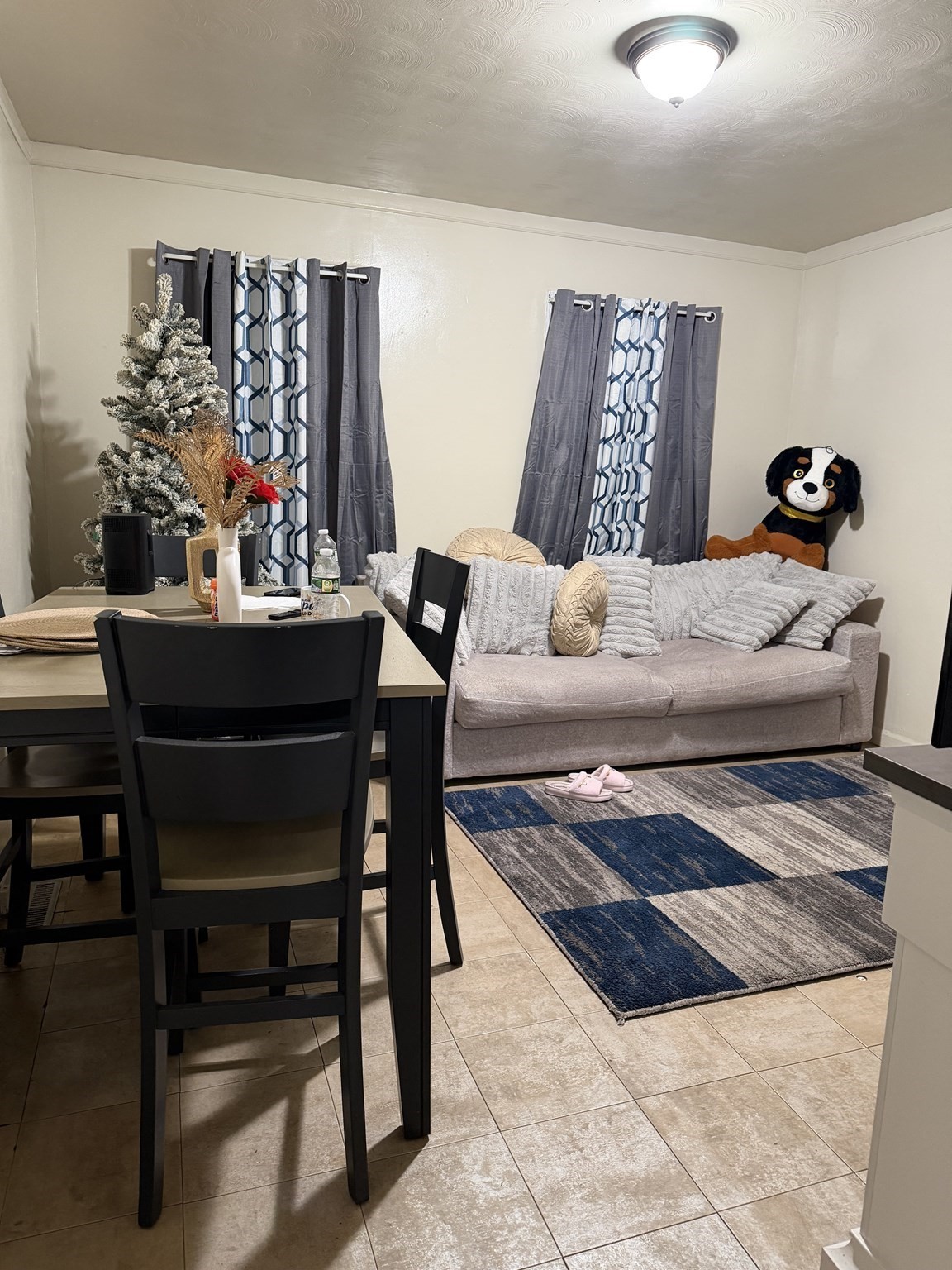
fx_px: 880
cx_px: 476
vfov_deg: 71.6
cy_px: 635
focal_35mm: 24
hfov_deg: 56.8
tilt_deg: -9.4
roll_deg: -2.6
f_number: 1.78
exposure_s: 1/60
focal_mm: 6.76
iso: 320
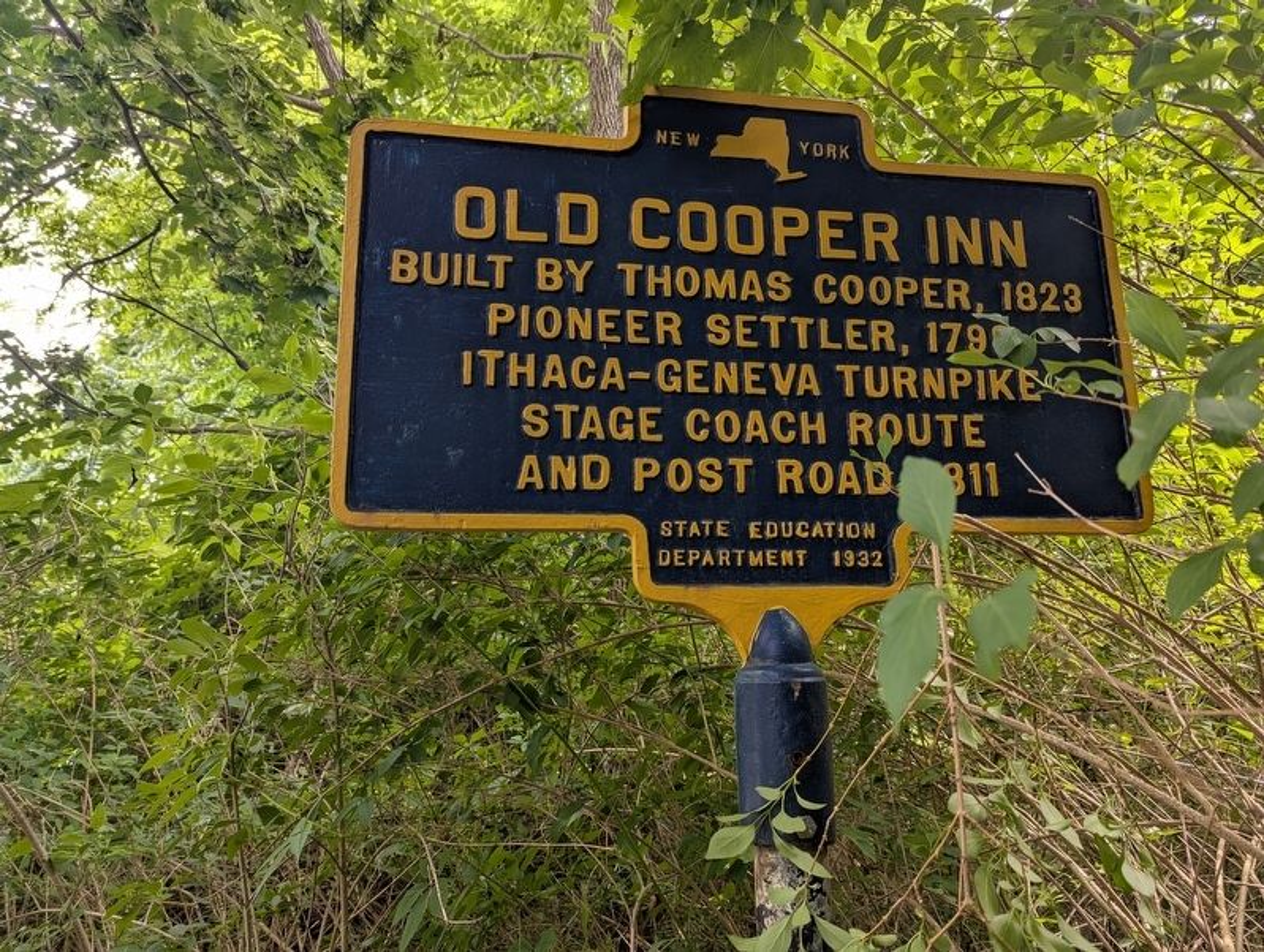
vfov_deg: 57.0
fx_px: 878
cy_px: 476
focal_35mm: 24
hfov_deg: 71.5
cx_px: 632
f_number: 1.85
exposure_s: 1/130
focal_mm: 6.81
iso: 42
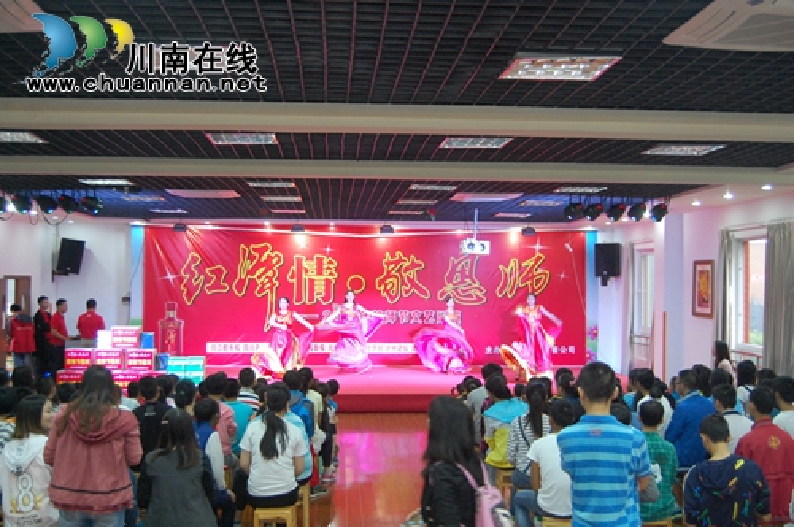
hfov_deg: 43.7
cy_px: 264
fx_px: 991
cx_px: 397
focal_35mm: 45
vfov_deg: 29.8
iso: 1600
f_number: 5
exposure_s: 1/40
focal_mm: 30
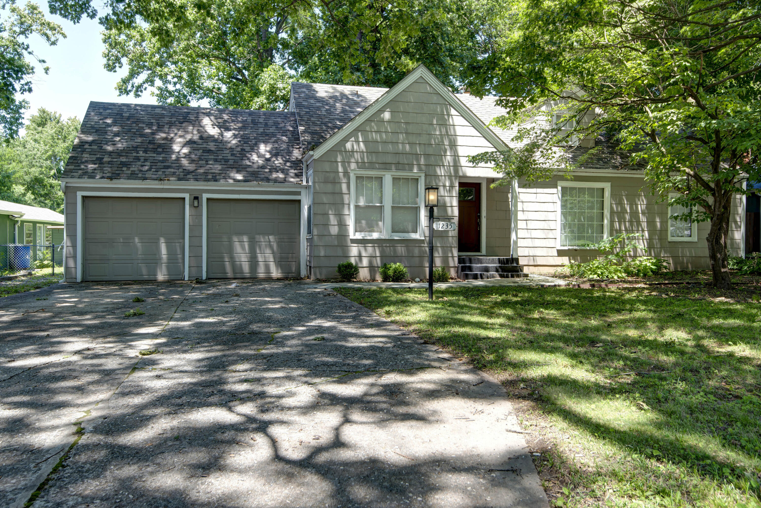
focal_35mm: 26
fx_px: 550
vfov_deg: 49.6
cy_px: 254
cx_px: 380
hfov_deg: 69.4
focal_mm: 26
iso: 100
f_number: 6.7
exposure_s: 1/45
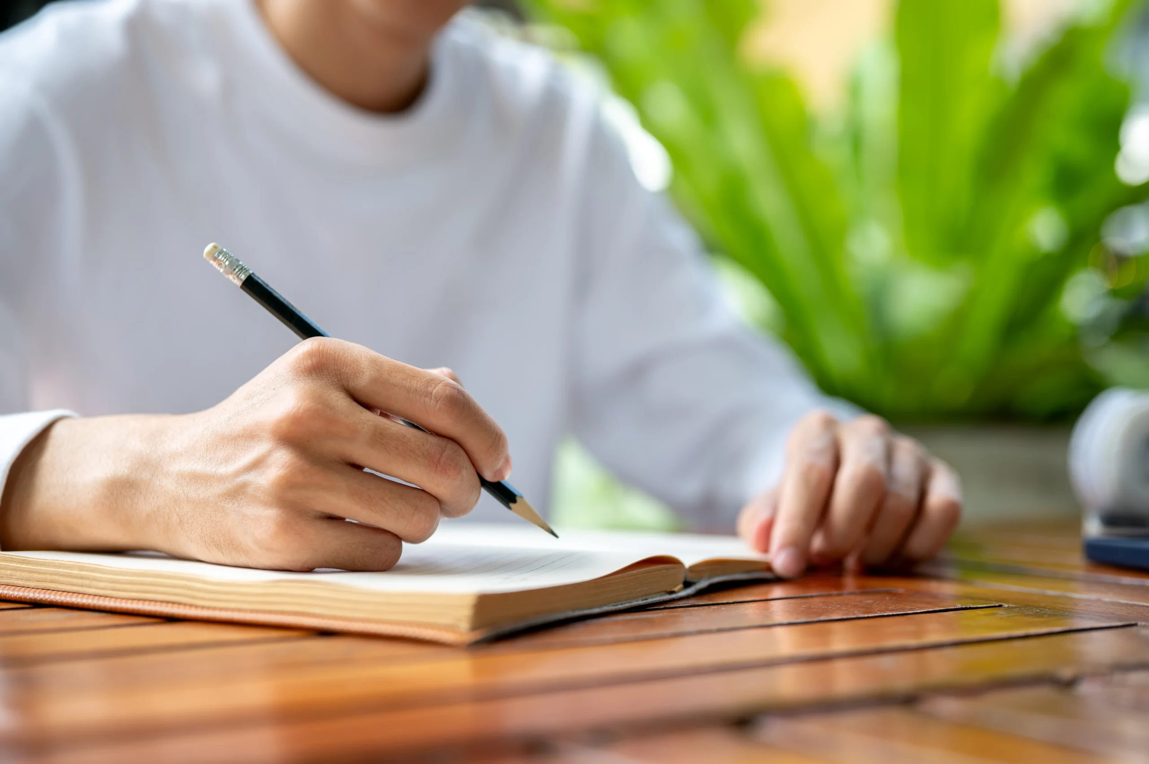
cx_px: 574
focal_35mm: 50
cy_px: 382
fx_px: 1595
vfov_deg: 27.0
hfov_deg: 39.6
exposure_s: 1/500
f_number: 2.5
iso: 160
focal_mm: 50
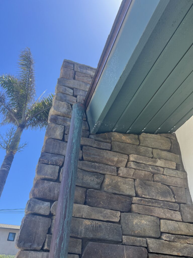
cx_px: 96
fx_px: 193
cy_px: 129
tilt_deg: +37.6
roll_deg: -3.2
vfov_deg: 67.3
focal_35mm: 26
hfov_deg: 53.1
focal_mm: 5.7
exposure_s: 1/1183
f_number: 1.5
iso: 50
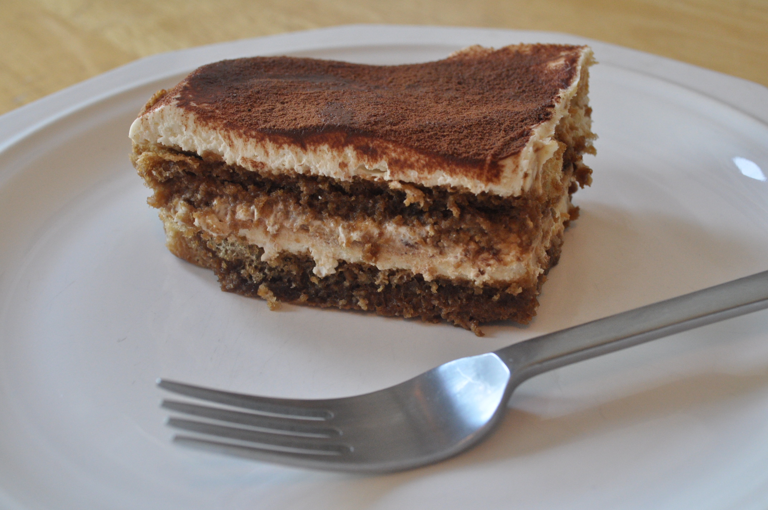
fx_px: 1119
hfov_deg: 37.9
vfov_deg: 25.7
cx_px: 384
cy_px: 255
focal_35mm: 52
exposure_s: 1/30
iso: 1400
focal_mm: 35
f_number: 6.7
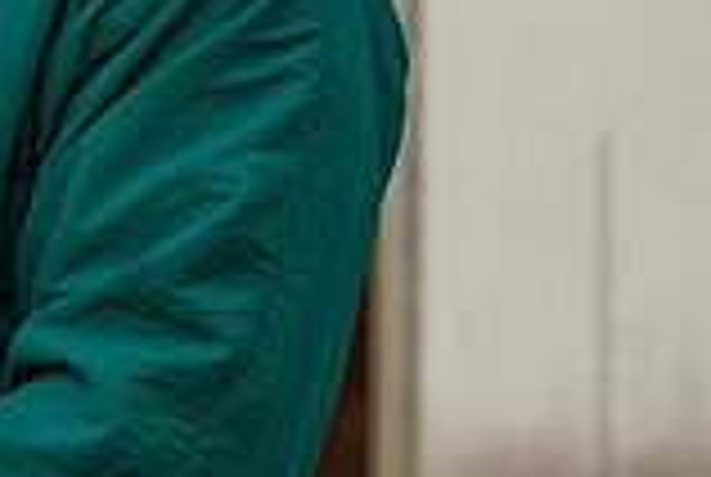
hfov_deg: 8.7
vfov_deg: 6.2
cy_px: 65
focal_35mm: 223
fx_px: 4413
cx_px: -680
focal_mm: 50
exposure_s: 1/2000
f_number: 2.8
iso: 100
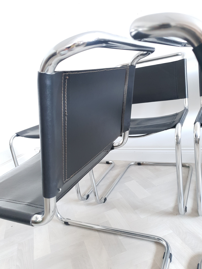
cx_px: 101
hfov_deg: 53.1
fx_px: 202
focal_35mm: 26
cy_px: 134
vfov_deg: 67.3
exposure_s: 1/80
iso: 200
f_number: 1.5
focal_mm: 4.3
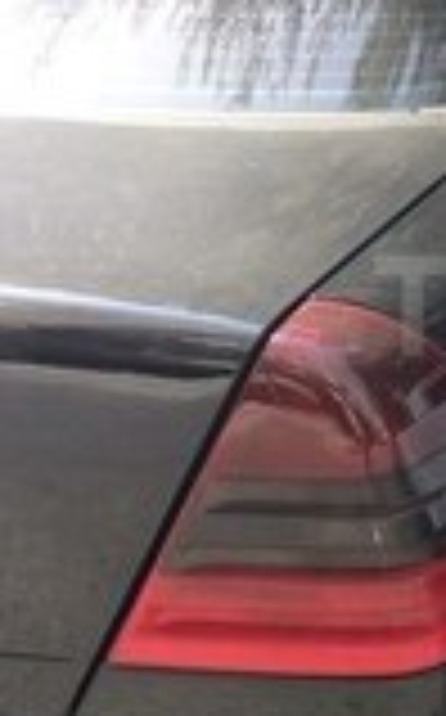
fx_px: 1872
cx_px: 721
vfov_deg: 21.6
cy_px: 306
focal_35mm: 96
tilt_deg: -21.6
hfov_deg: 12.7
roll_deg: +2.7
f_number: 2.2
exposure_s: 1/270
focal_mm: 4.15
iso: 32
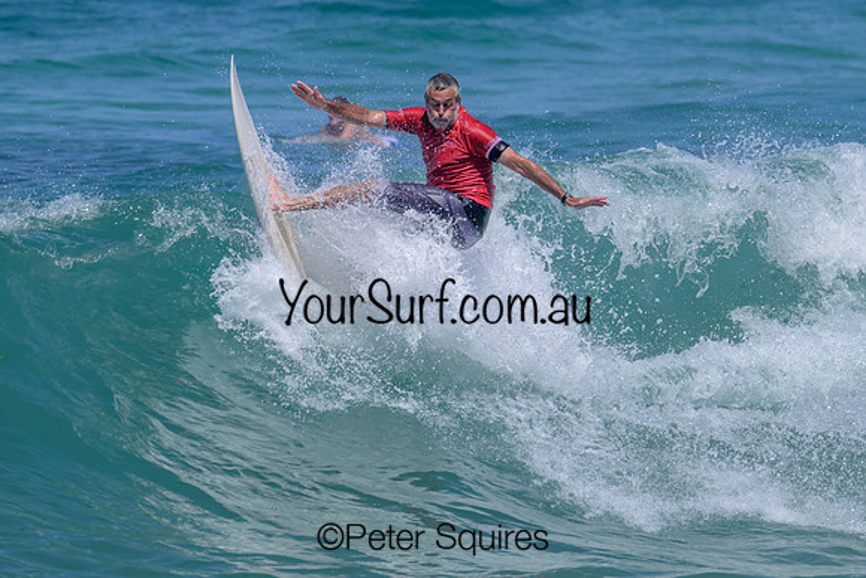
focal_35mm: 729
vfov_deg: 1.9
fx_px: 17549
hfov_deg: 2.8
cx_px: 585
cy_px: 234
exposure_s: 1/2000
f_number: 11
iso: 640
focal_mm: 540
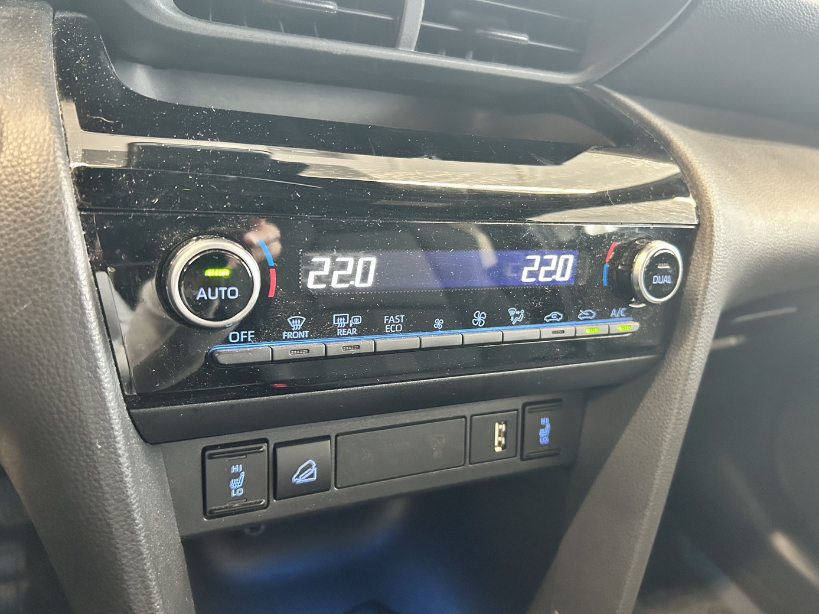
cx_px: 419
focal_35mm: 27
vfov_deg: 51.3
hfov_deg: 65.3
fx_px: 639
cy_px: 311
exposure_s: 1/41
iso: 500
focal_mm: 5.7
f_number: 1.5
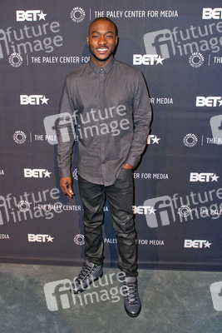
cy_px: 166
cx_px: 111
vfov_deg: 73.7
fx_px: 222
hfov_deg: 53.2
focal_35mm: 24
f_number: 4.5
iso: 500
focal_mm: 24
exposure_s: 1/400
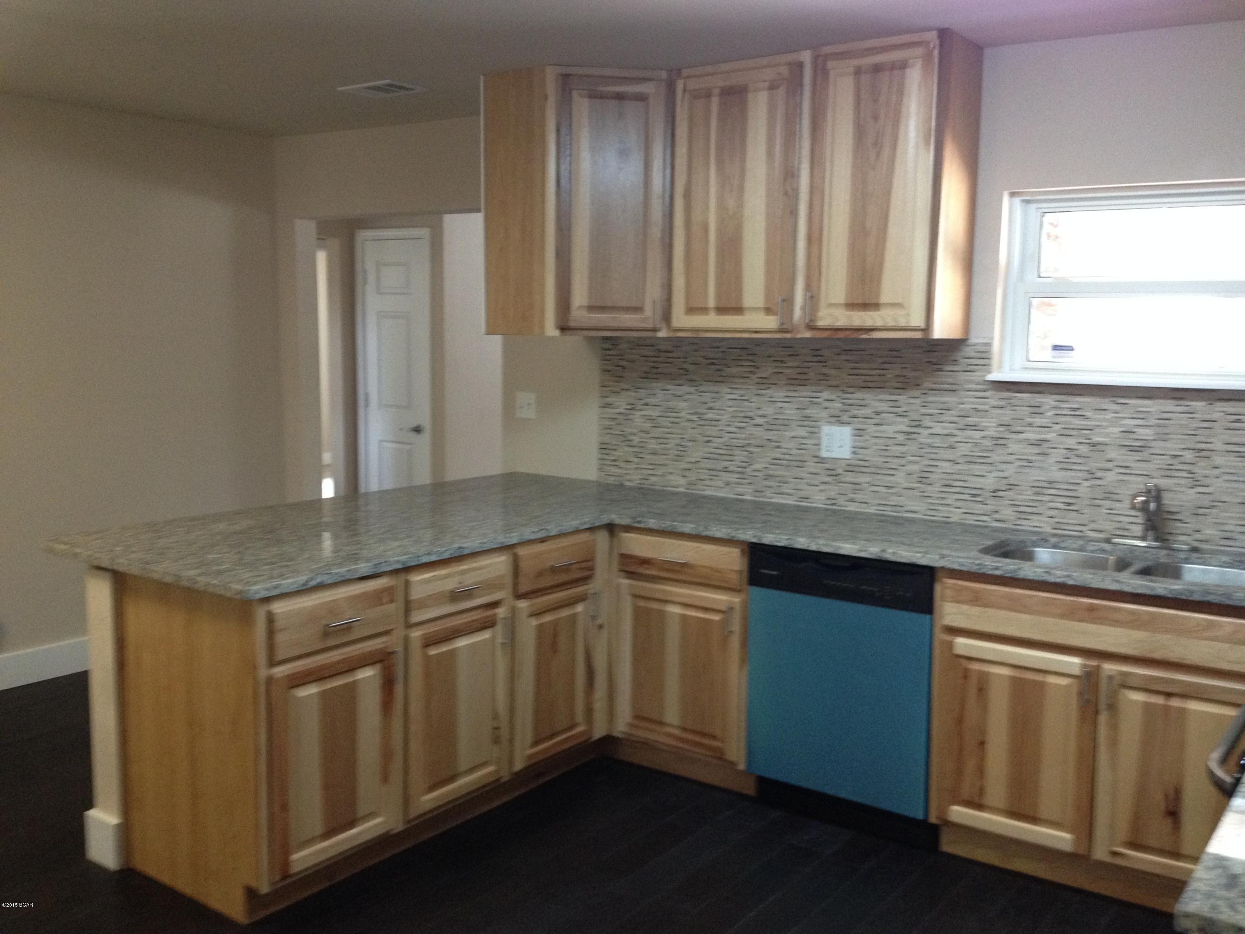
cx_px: 622
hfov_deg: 52.6
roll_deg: -0.8
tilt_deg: -5.9
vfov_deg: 40.7
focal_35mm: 35
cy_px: 467
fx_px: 1259
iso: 250
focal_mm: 4.28
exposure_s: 1/20
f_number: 2.4
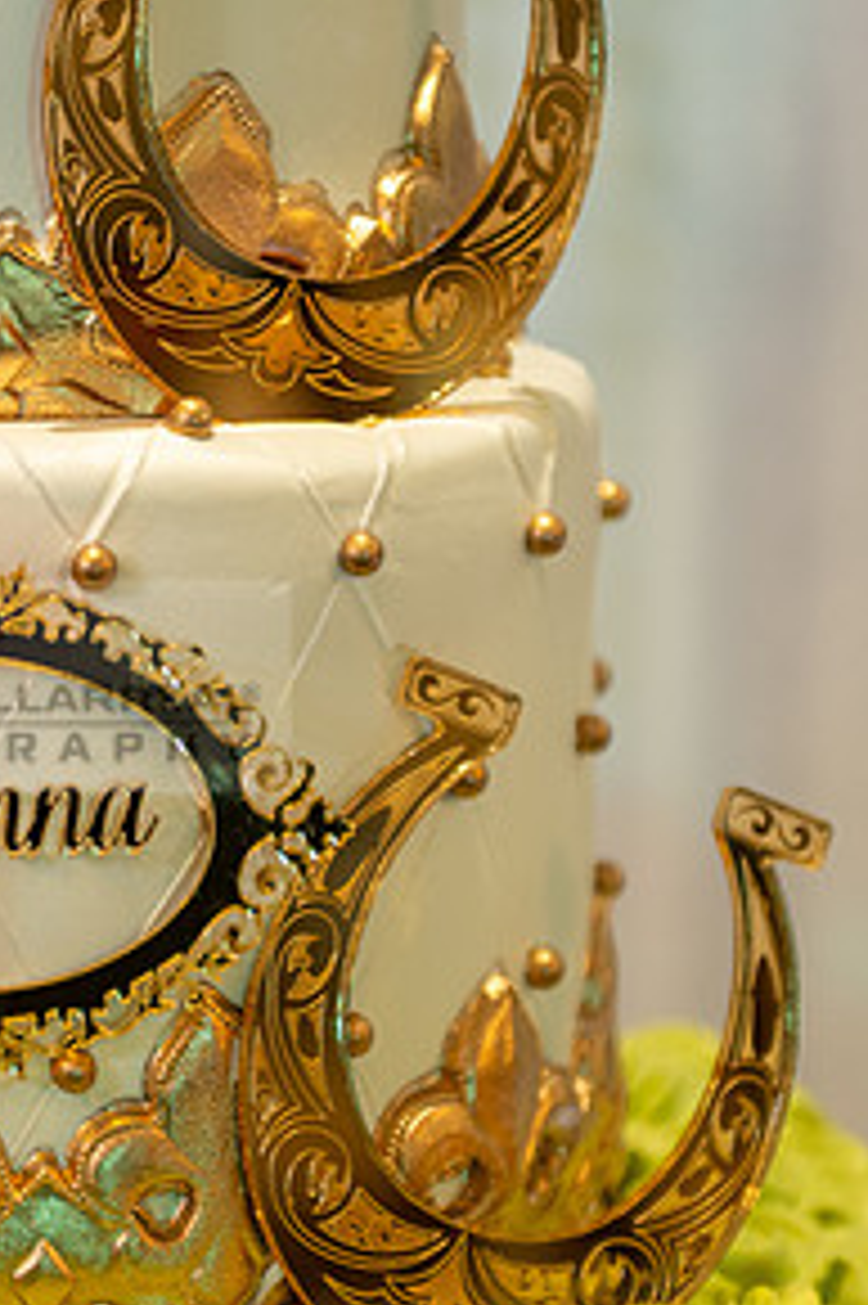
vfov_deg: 14.7
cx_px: -90
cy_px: 686
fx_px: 5069
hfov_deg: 9.7
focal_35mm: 140
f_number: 3.2
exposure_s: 1/160
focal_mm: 70
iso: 640
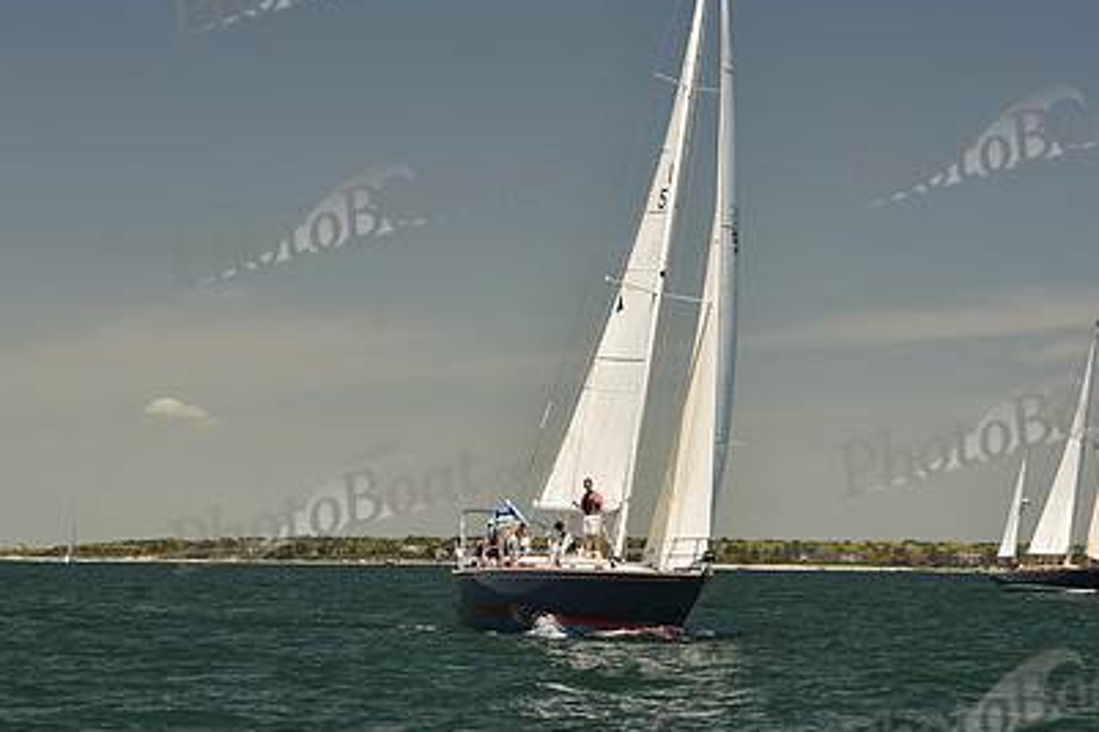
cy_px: 322
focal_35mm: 123
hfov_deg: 16.6
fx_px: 3753
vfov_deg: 11.1
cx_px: 699
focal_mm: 85
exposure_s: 1/800
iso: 250
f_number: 6.3
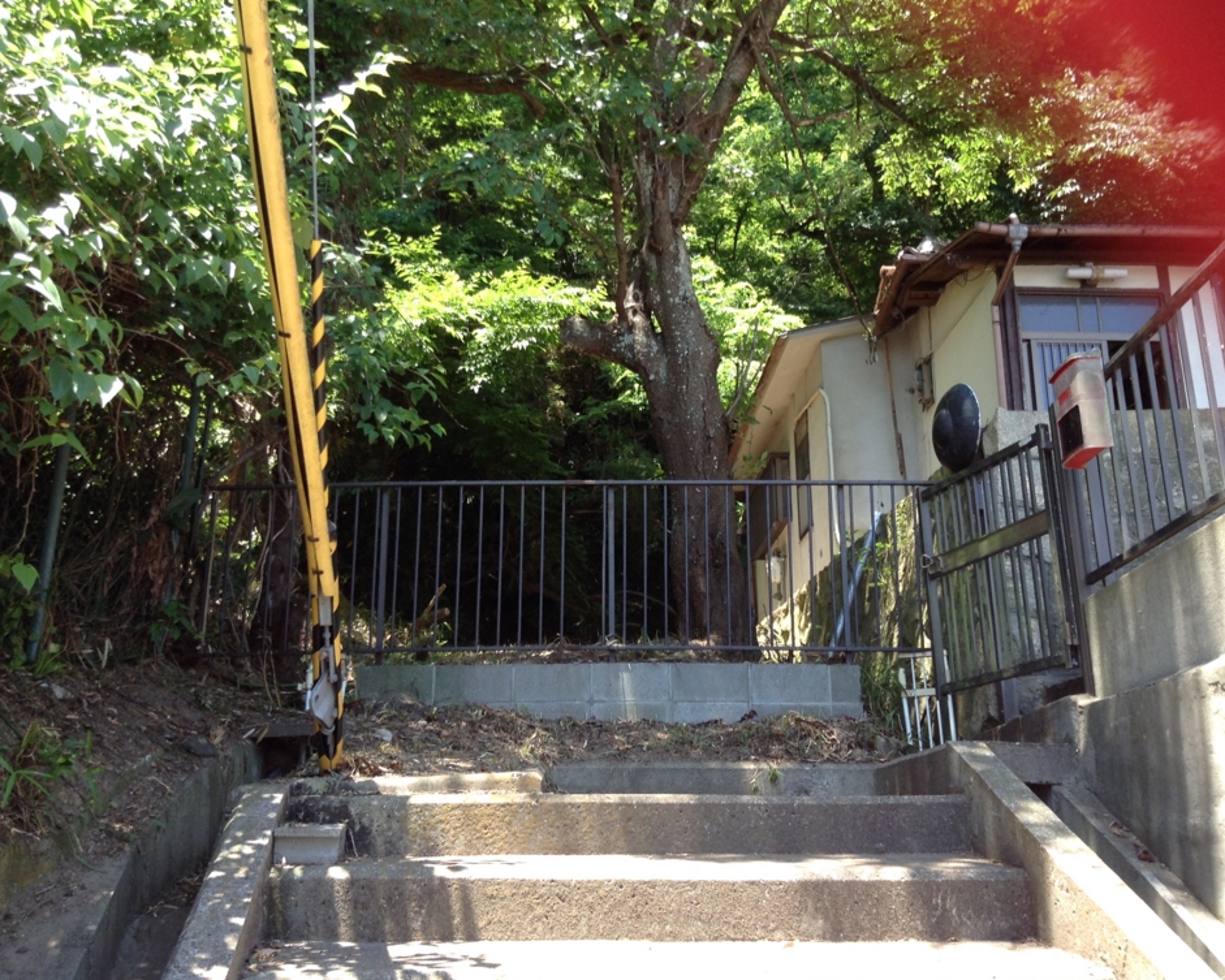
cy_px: 486
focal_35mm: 35
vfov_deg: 42.2
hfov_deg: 51.5
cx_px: 633
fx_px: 1269
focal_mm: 3.3
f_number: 2.4
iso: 32
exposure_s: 1/120
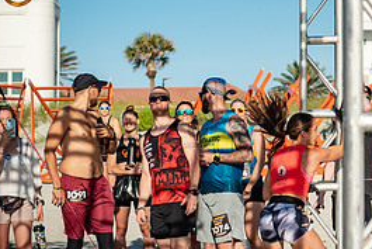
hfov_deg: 14.7
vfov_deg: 9.9
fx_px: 1427
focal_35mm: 138
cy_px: 20
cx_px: 324
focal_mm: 48
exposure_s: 1/4000
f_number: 2.8
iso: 360
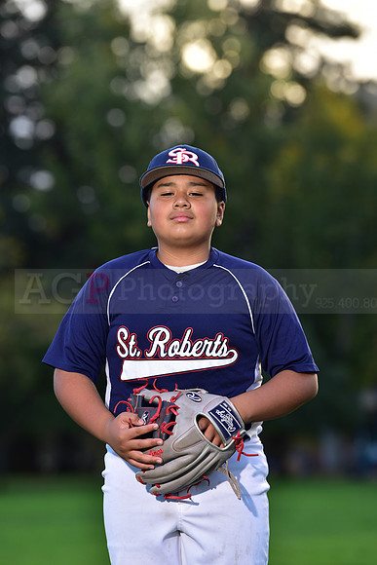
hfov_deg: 7.6
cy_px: 282
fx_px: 2826
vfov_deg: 11.4
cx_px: 188
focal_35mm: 180
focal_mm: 180
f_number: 4.5
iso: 200
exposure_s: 1/250
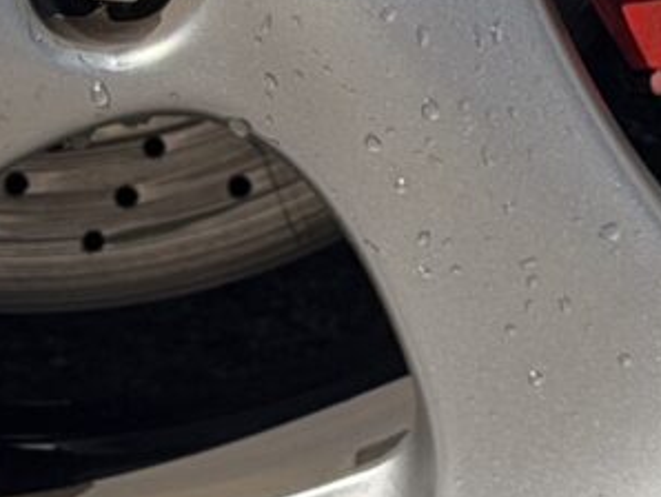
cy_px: -419
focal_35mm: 309
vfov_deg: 4.8
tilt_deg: -7.0
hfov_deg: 6.4
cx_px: 191
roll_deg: -0.1
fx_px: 5905
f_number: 1.78
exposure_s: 1/3226
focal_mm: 6.76
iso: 80
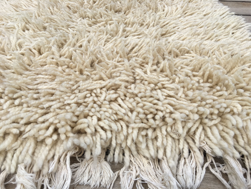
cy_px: 94
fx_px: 210
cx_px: 126
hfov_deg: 61.7
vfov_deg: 48.2
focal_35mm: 29
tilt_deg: -41.4
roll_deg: -2.0
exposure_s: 1/974
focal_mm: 4.15
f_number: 2.2
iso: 25
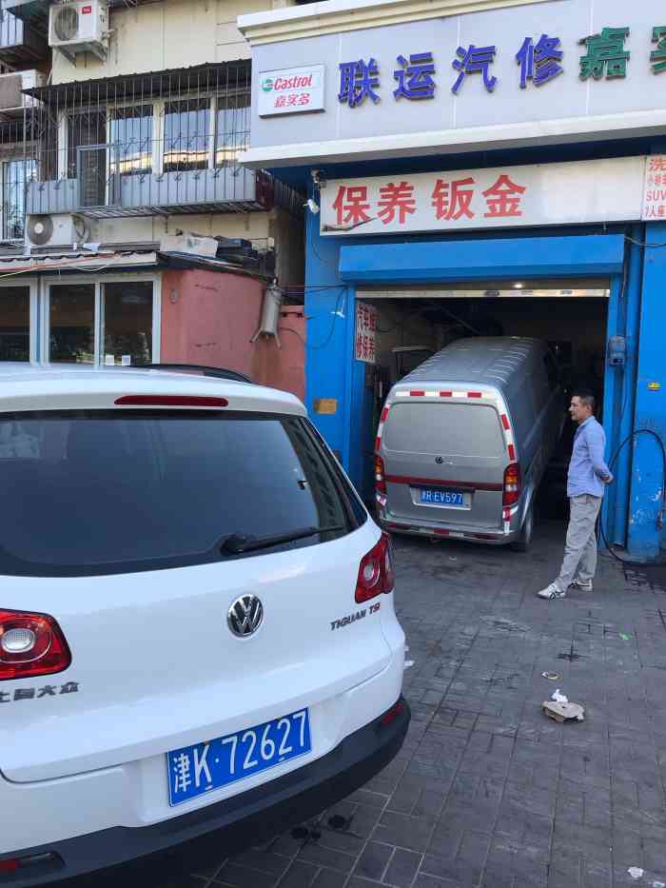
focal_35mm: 28
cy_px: 444
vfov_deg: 63.4
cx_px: 333
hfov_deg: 49.8
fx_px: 718
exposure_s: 1/258
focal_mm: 3.99
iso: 20
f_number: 1.8
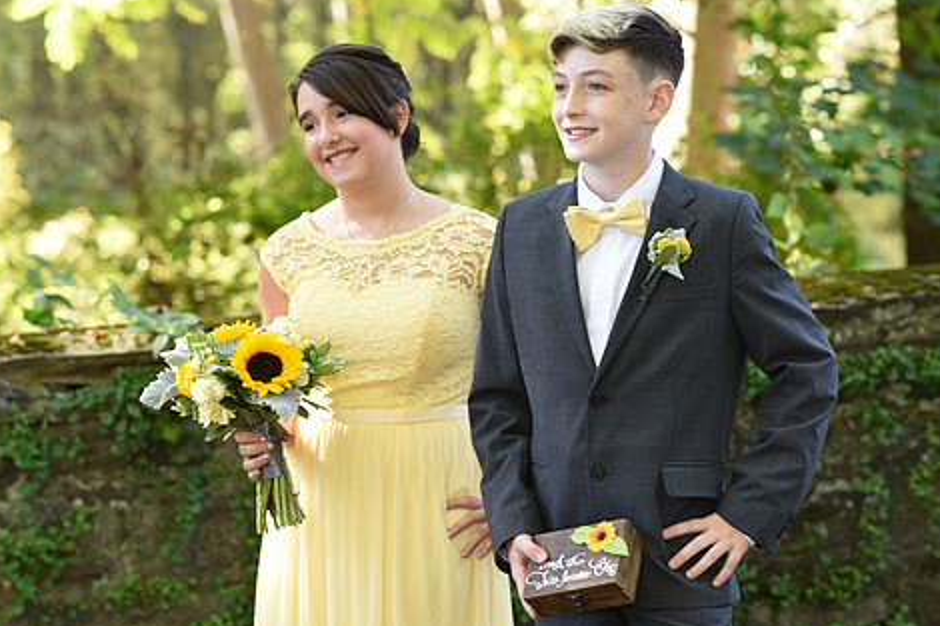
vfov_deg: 13.0
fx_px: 2741
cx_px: 432
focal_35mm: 105
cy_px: 305
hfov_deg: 19.5
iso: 500
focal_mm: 85
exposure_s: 1/200
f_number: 4
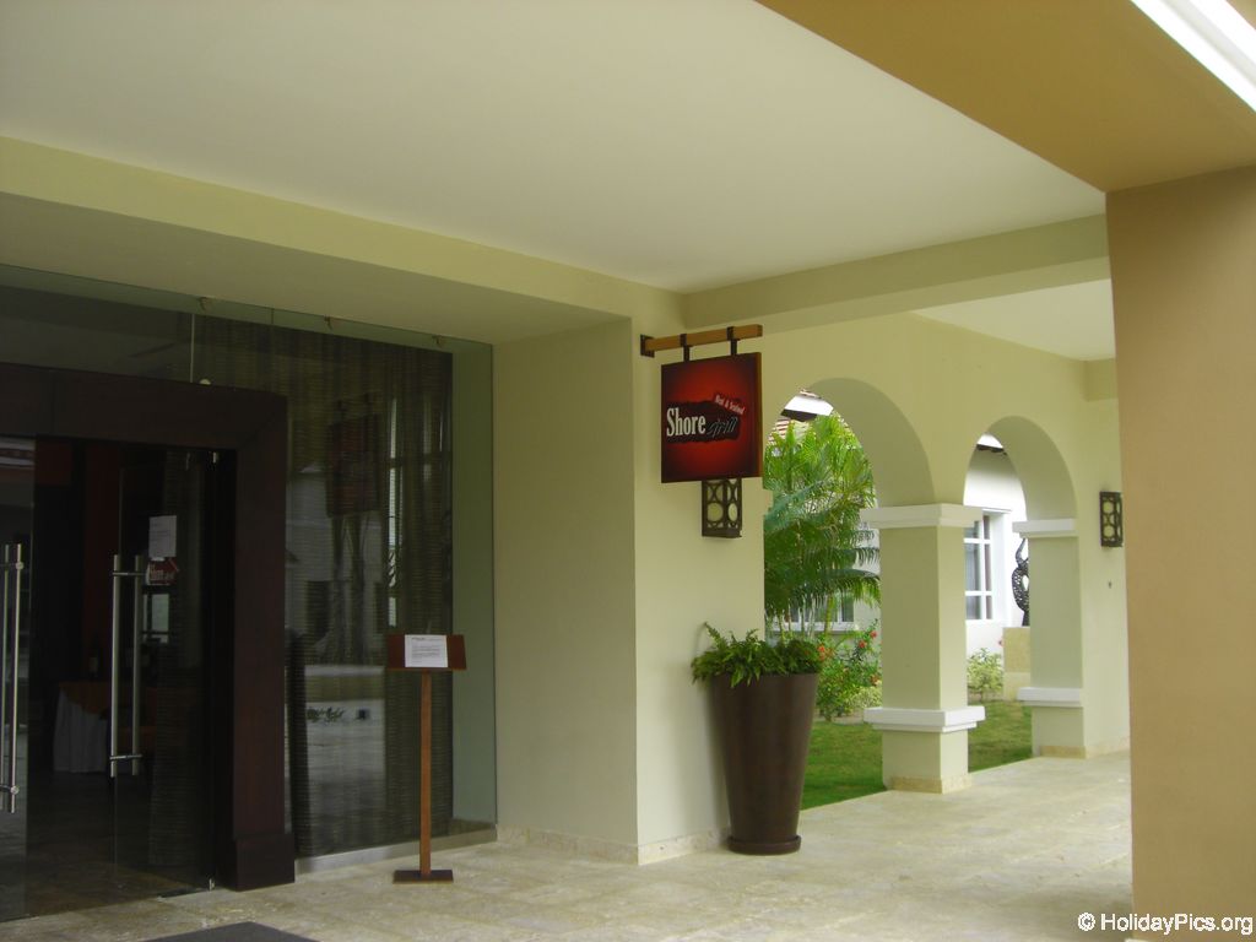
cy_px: 471
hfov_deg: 49.0
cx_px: 628
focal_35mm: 38
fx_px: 1379
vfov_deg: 37.7
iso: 64
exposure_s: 1/160
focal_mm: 6.2
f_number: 2.7
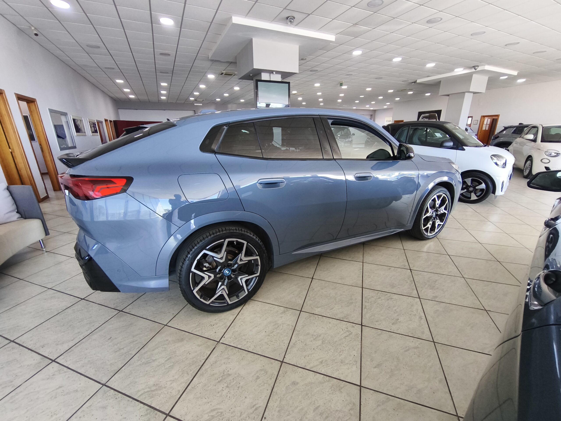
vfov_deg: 81.7
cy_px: 210
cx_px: 280
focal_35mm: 15
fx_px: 243
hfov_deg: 98.2
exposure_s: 1/50
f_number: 2.2
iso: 125
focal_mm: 1.91
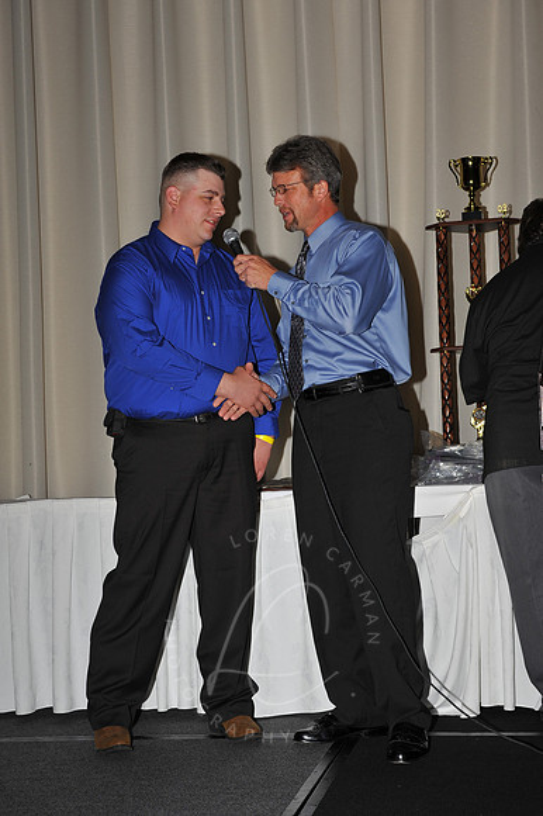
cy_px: 408
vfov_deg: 32.4
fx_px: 1404
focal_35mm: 62
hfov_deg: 21.9
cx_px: 272
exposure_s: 1/250
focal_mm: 62
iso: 250
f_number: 8
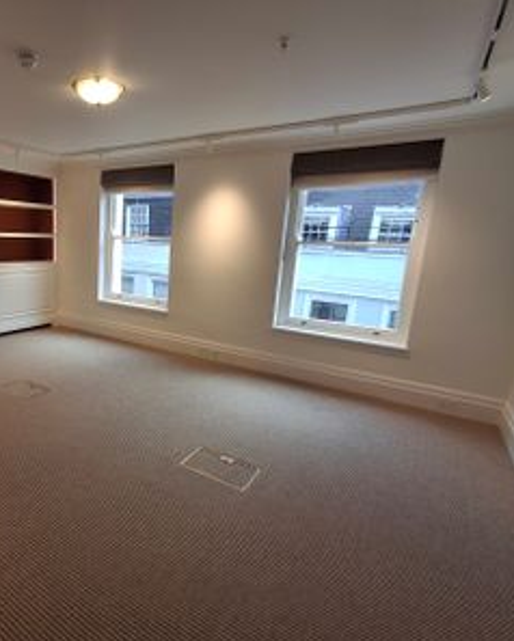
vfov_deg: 77.6
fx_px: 399
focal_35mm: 21
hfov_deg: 62.2
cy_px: 322
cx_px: 134
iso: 40
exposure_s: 1/50
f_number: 2.2
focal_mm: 1.64
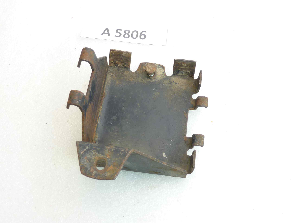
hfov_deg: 49.0
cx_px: 148
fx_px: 326
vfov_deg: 37.7
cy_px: 112
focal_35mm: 38
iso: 80
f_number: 3.3
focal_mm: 4.4
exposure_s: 1/10
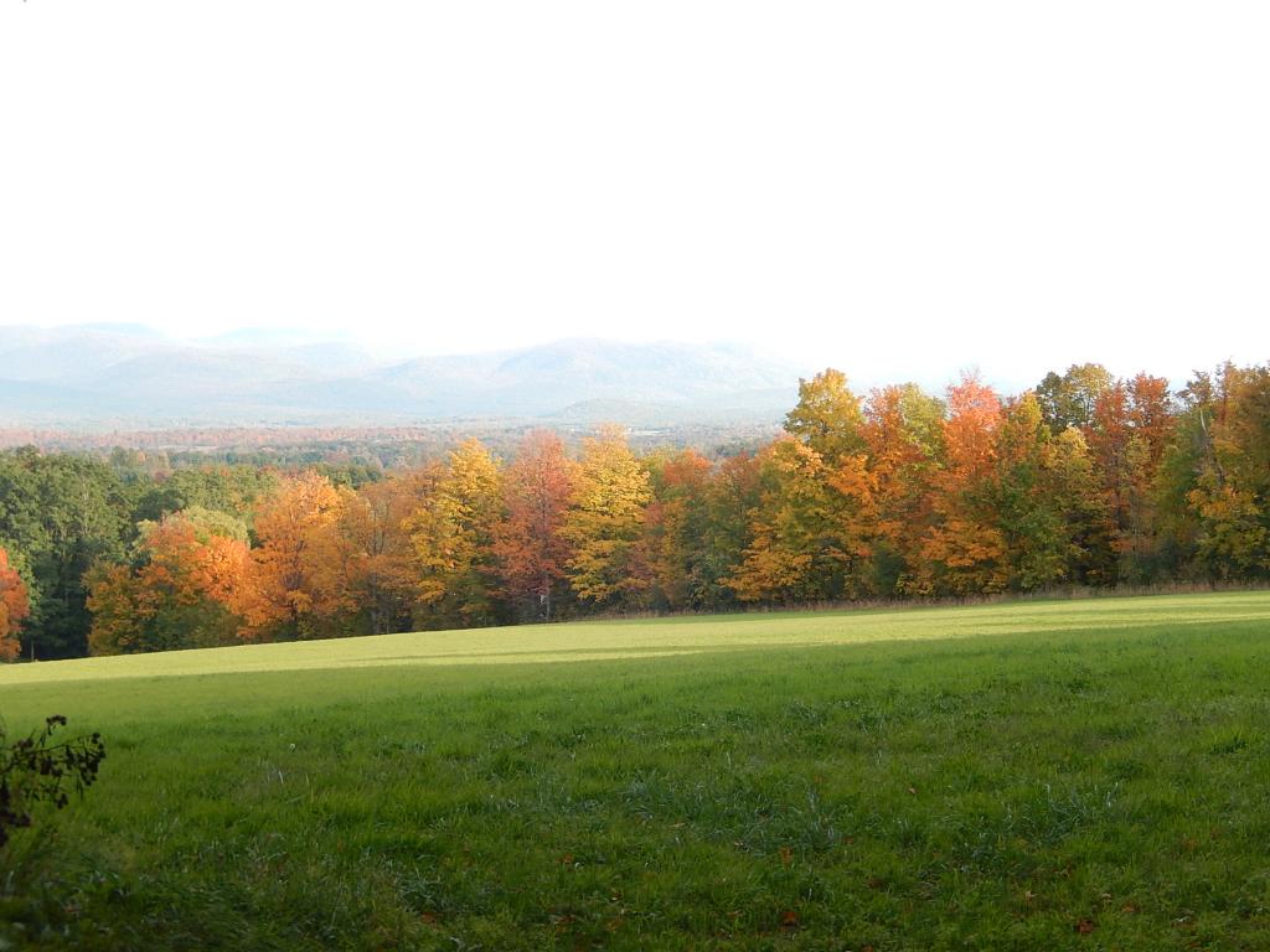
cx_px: 635
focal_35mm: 85
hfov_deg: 23.0
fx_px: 3119
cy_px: 476
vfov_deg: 17.4
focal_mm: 15.2
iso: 125
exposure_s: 1/100
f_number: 5.1
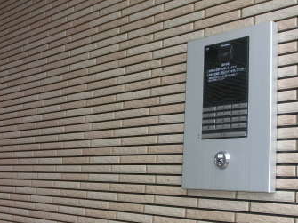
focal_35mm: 63
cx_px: 273
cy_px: 115
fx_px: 542
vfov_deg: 23.3
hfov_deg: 29.4
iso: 80
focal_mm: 5.86
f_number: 3.7
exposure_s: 1/125
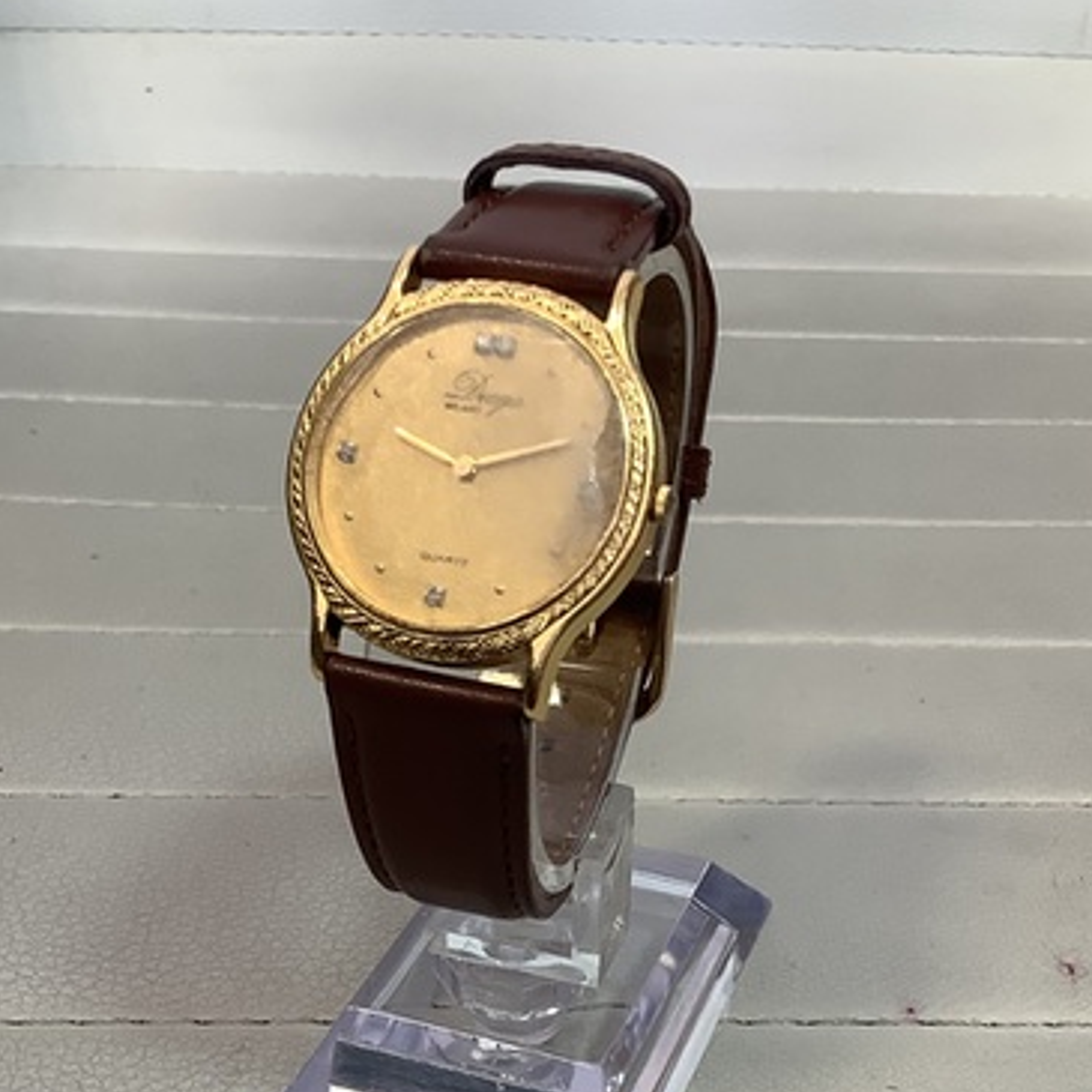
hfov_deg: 31.6
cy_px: 871
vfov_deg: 30.9
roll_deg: -3.4
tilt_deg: -32.9
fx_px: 1927
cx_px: 518
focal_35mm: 54
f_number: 2.4
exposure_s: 1/100
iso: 100
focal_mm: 3.3
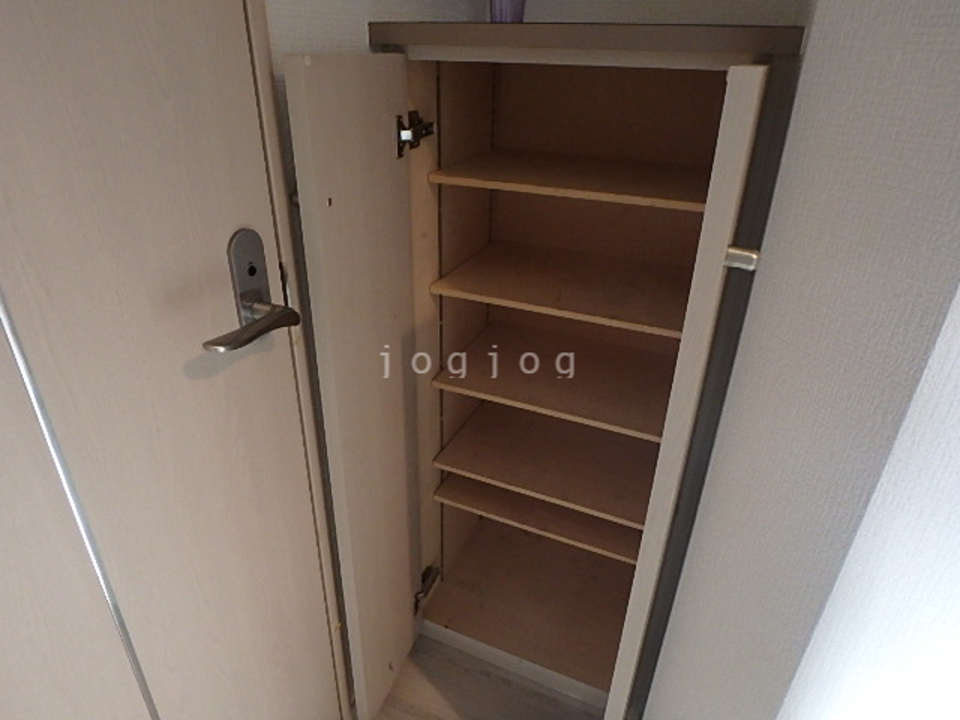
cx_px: 480
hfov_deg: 79.0
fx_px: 582
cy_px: 360
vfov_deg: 63.4
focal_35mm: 21
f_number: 3.5
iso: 400
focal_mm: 3.7
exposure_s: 1/30
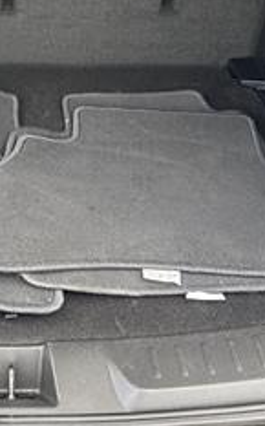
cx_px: 13
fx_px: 811
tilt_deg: -24.0
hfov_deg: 18.2
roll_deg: +0.6
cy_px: 29
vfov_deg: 28.1
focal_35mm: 70
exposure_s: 1/140
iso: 200
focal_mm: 6.76
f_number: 1.78
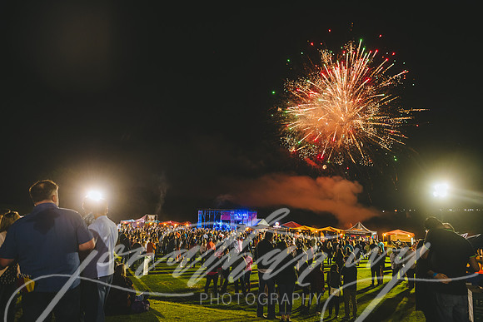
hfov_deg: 73.7
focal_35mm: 24
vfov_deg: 53.2
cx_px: 242
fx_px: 322
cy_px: 161
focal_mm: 24
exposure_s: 1/60
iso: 800
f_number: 2.8
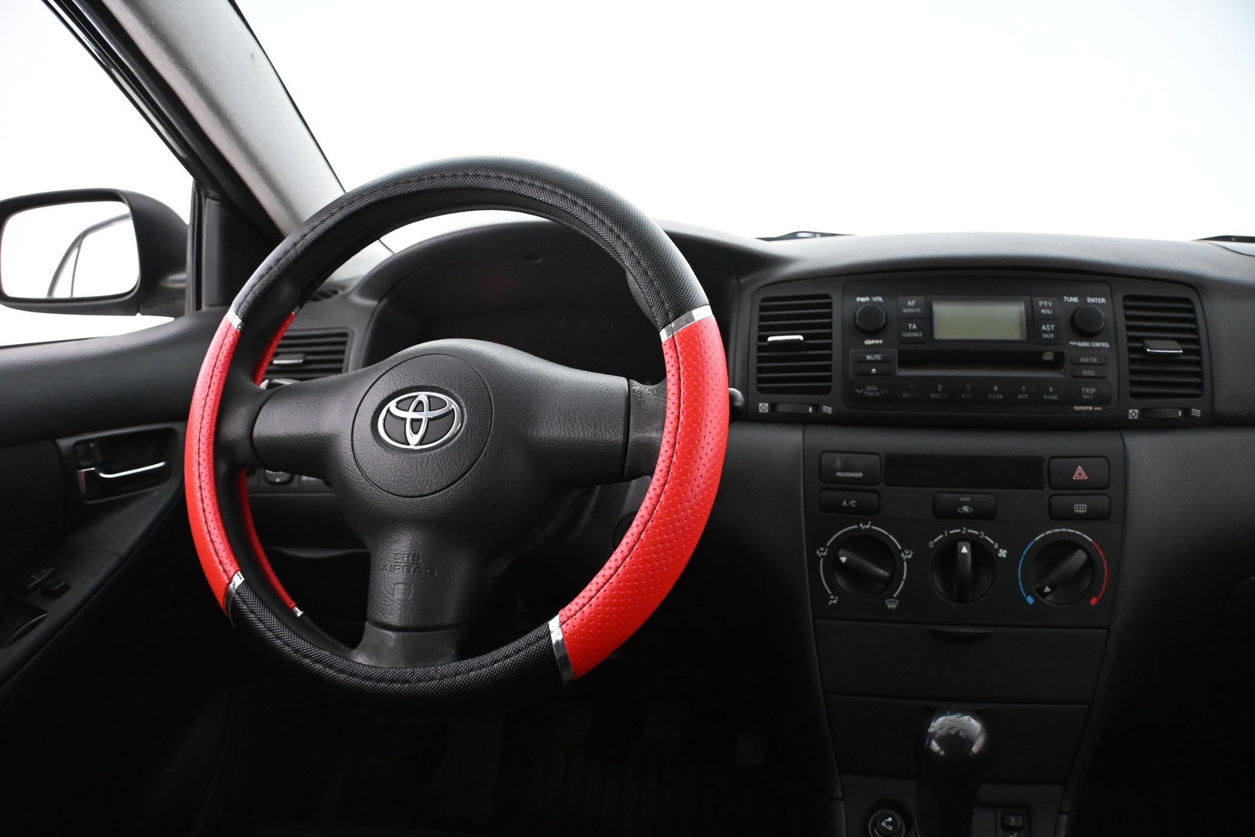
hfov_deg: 43.0
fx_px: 1595
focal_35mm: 46
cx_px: 628
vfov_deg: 29.4
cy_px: 418
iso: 3600
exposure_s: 1/60
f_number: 4.8
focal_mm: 30.5
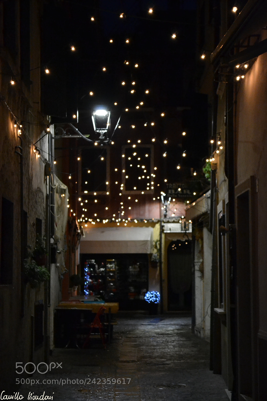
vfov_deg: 24.6
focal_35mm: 82
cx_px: 134
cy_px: 200
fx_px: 918
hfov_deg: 16.5
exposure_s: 1/60
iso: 3200
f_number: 5.6
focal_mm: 55
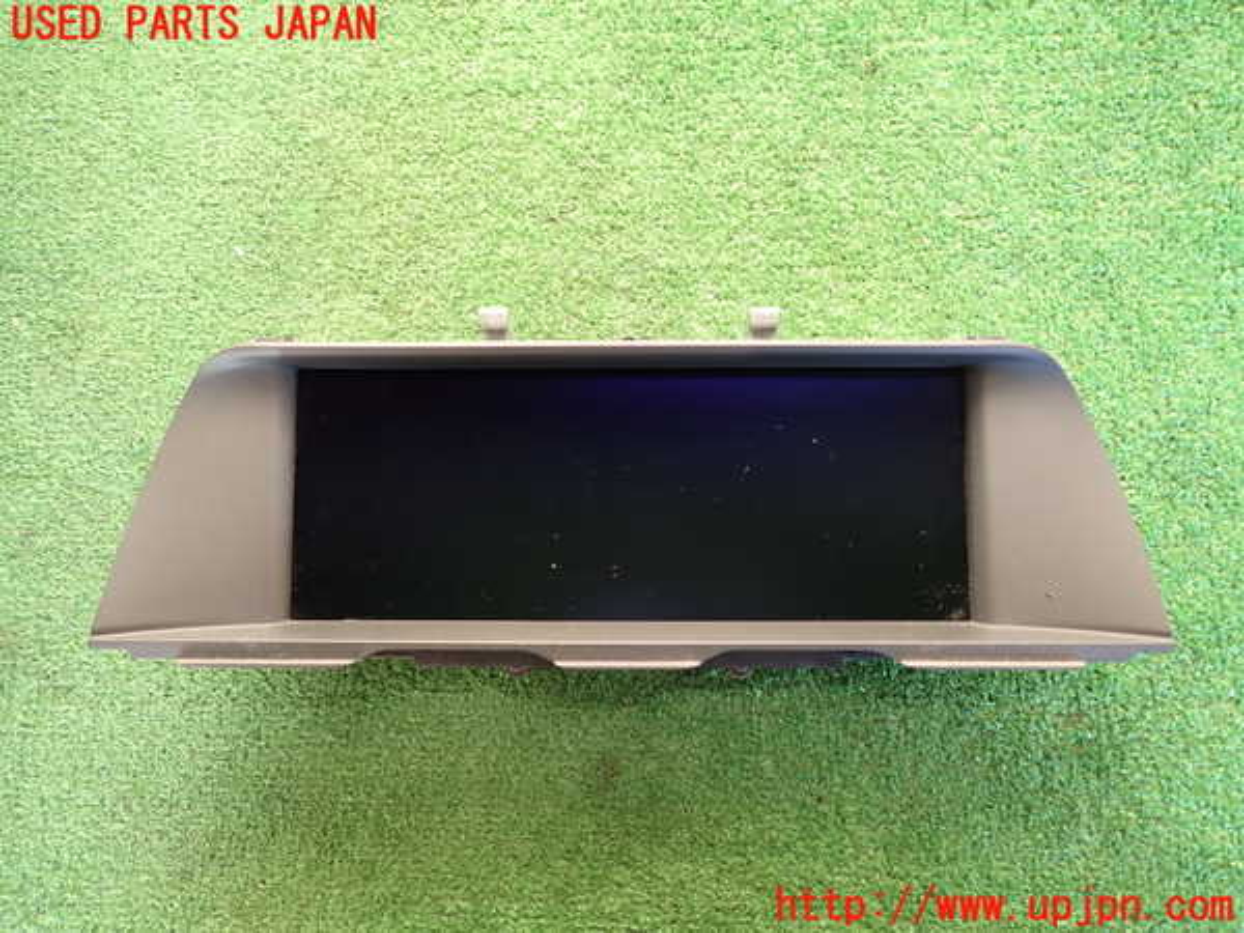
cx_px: 622
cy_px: 466
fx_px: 898
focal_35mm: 25
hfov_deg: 69.4
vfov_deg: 54.9
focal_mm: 4.5
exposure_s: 1/40
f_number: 2
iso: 200
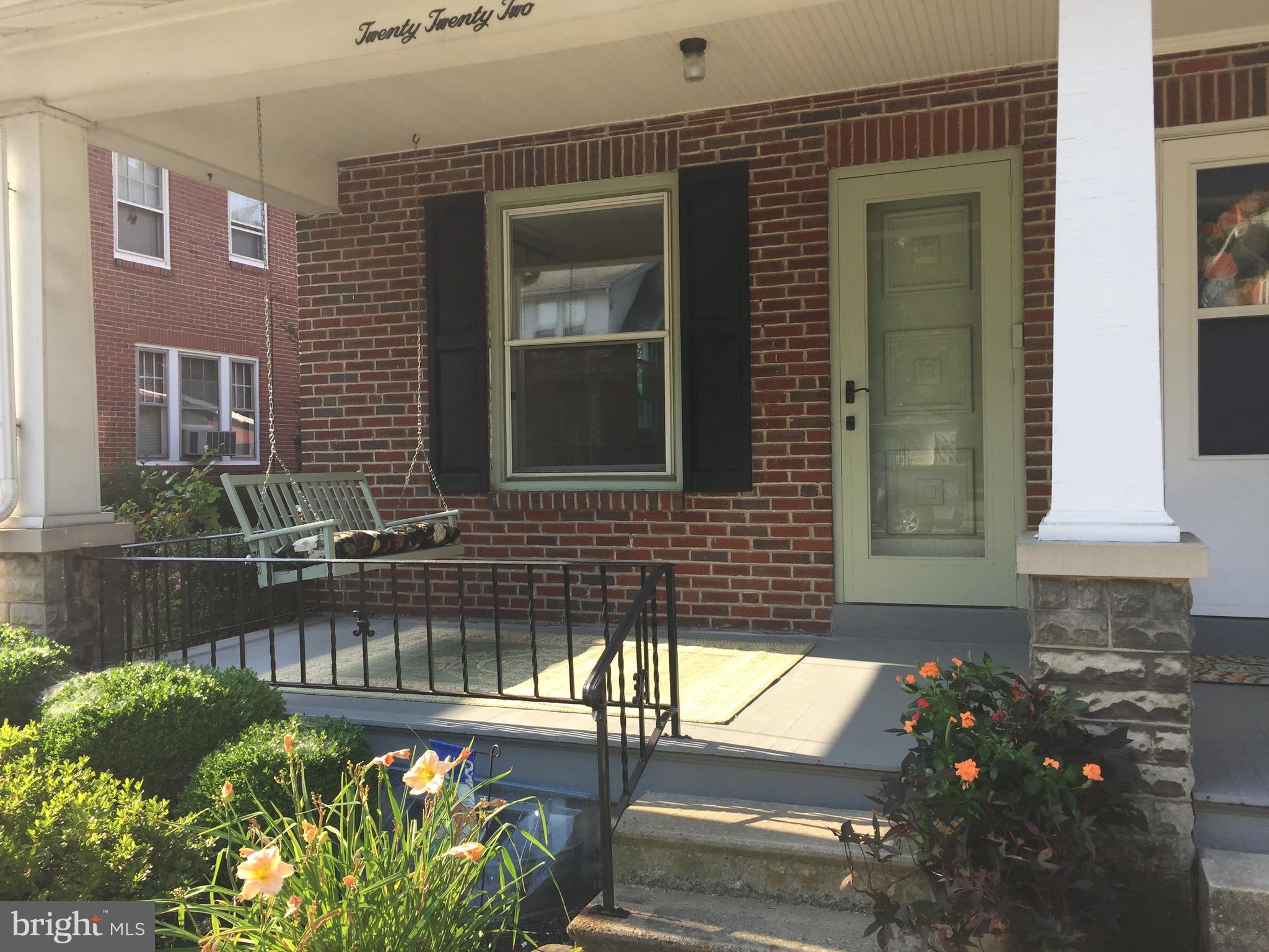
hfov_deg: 61.7
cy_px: 476
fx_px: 1063
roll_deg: +0.0
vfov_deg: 48.2
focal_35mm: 29
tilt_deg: -0.4
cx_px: 634
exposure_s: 1/455
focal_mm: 4.15
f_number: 2.2
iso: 32
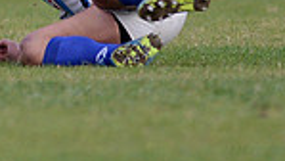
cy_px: -177
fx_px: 12982
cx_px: -245
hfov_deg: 1.3
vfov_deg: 0.7
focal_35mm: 1717
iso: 800
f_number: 4
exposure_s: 1/1250
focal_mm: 420
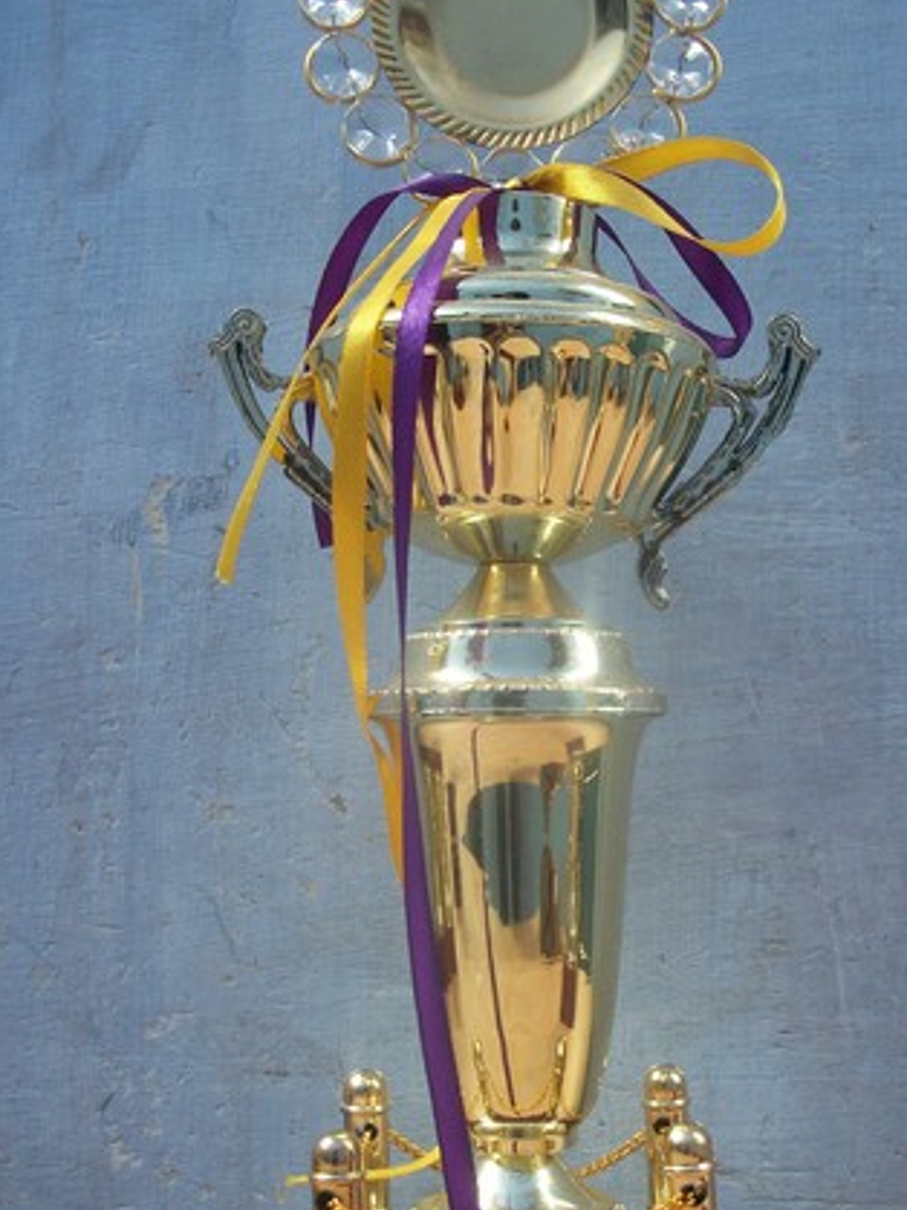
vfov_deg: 37.3
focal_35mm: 51
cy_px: 735
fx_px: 1783
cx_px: 569
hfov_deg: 28.4
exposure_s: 1/60
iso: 80
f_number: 2.9
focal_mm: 5.7
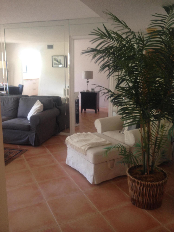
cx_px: 87
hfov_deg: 40.7
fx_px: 235
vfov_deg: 52.6
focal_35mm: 35
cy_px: 116
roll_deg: -0.4
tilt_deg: -11.8
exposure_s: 1/20
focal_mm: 4.28
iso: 64
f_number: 2.4
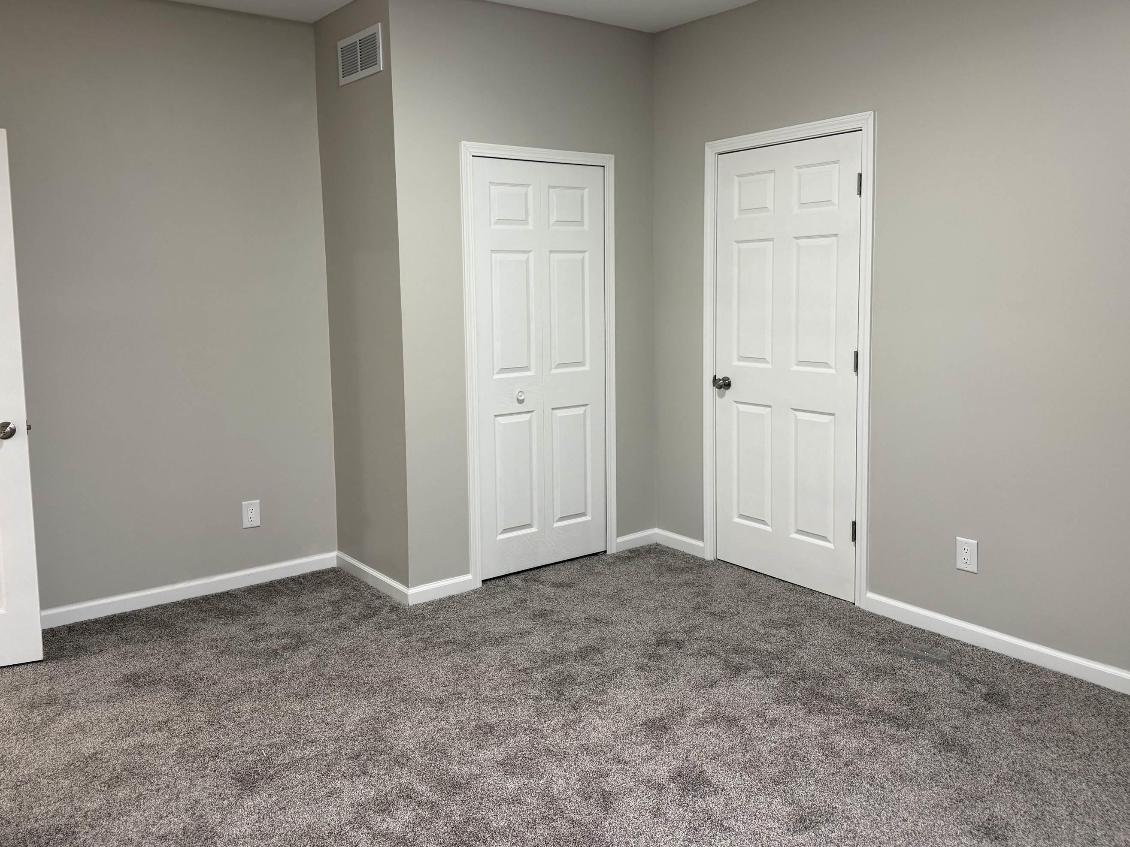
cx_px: 535
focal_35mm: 28
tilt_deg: -5.0
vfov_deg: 49.6
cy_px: 368
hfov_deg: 63.4
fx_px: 914
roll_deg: +1.4
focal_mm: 6.76
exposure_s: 1/60
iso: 160
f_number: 1.78
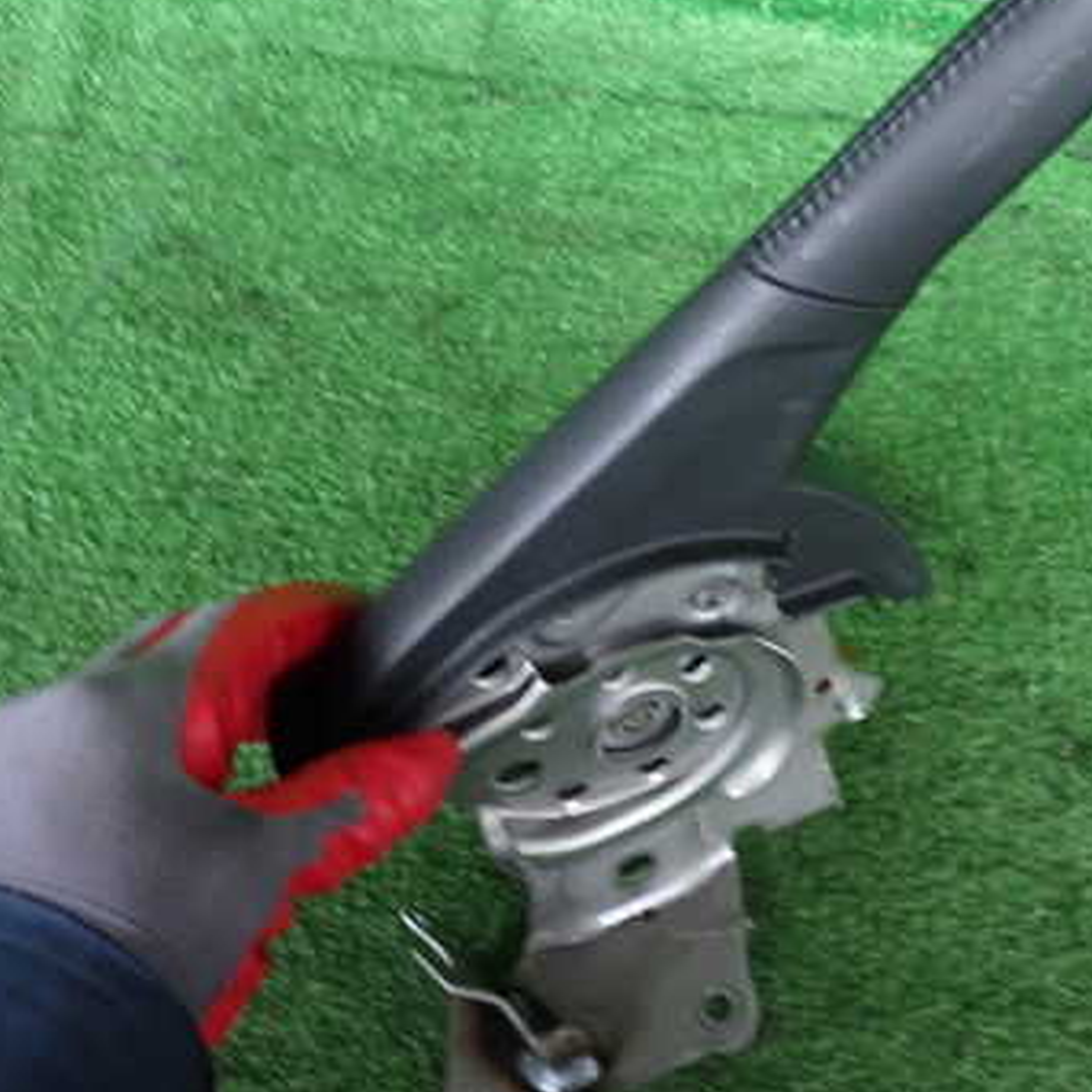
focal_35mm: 39
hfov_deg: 42.2
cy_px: 469
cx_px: 739
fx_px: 1392
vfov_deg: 42.7
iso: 320
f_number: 2
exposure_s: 1/30
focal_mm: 4.5
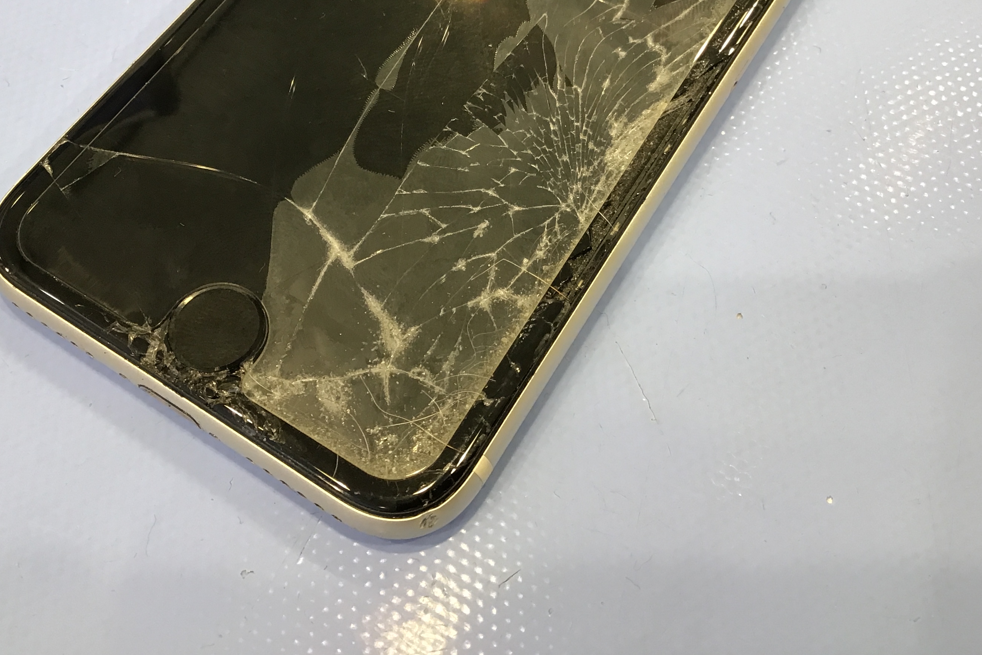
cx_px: 452
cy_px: 199
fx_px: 1091
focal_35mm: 40
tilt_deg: -60.6
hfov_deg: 48.4
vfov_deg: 33.0
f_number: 2.4
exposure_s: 1/33
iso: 80
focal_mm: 3.3
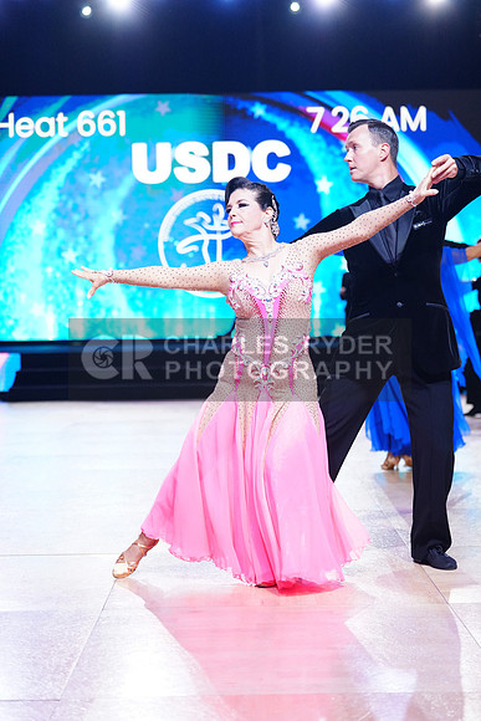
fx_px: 1402
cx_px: 240
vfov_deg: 28.8
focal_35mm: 70
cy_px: 360
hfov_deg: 19.5
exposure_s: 1/500
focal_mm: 70
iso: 2000
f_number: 2.8
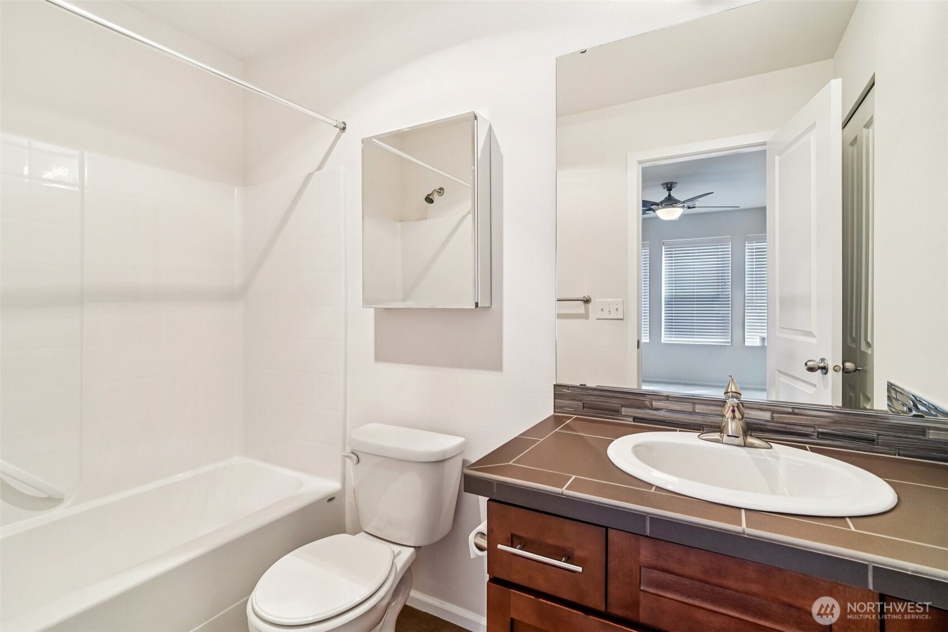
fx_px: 421
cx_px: 474
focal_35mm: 16
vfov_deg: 73.7
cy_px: 316
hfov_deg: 96.7
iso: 1600
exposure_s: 1/60
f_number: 8
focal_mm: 16
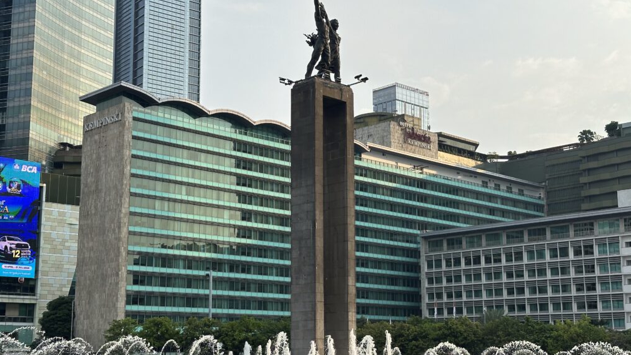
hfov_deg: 39.2
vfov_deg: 22.6
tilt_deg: +12.7
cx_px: 318
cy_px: 189
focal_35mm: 53
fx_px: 887
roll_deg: +1.3
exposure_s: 1/2976
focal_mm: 6.86
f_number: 1.78
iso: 64
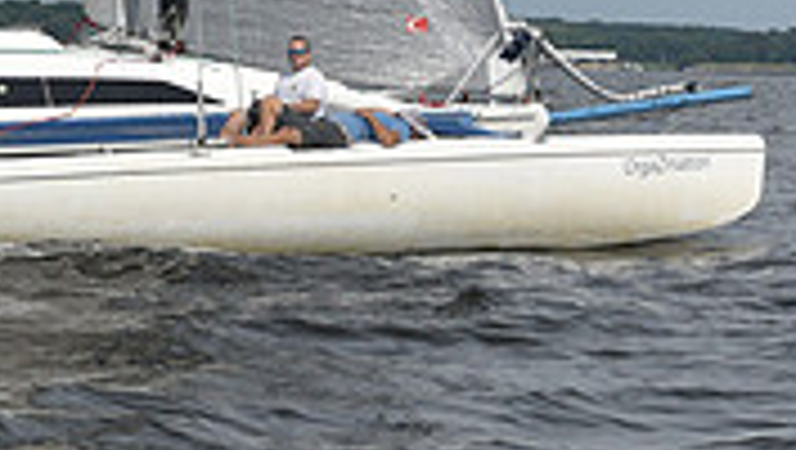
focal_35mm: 240
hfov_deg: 9.0
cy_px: -814
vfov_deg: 4.9
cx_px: 146
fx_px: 5071
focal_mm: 70
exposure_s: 1/1250
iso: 320
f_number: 10
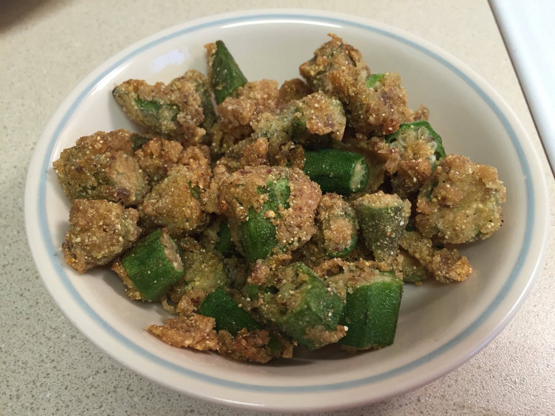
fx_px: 465
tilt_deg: -53.9
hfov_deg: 61.7
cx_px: 278
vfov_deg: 48.2
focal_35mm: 29
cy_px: 208
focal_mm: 4.15
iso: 80
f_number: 2.2
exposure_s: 1/30
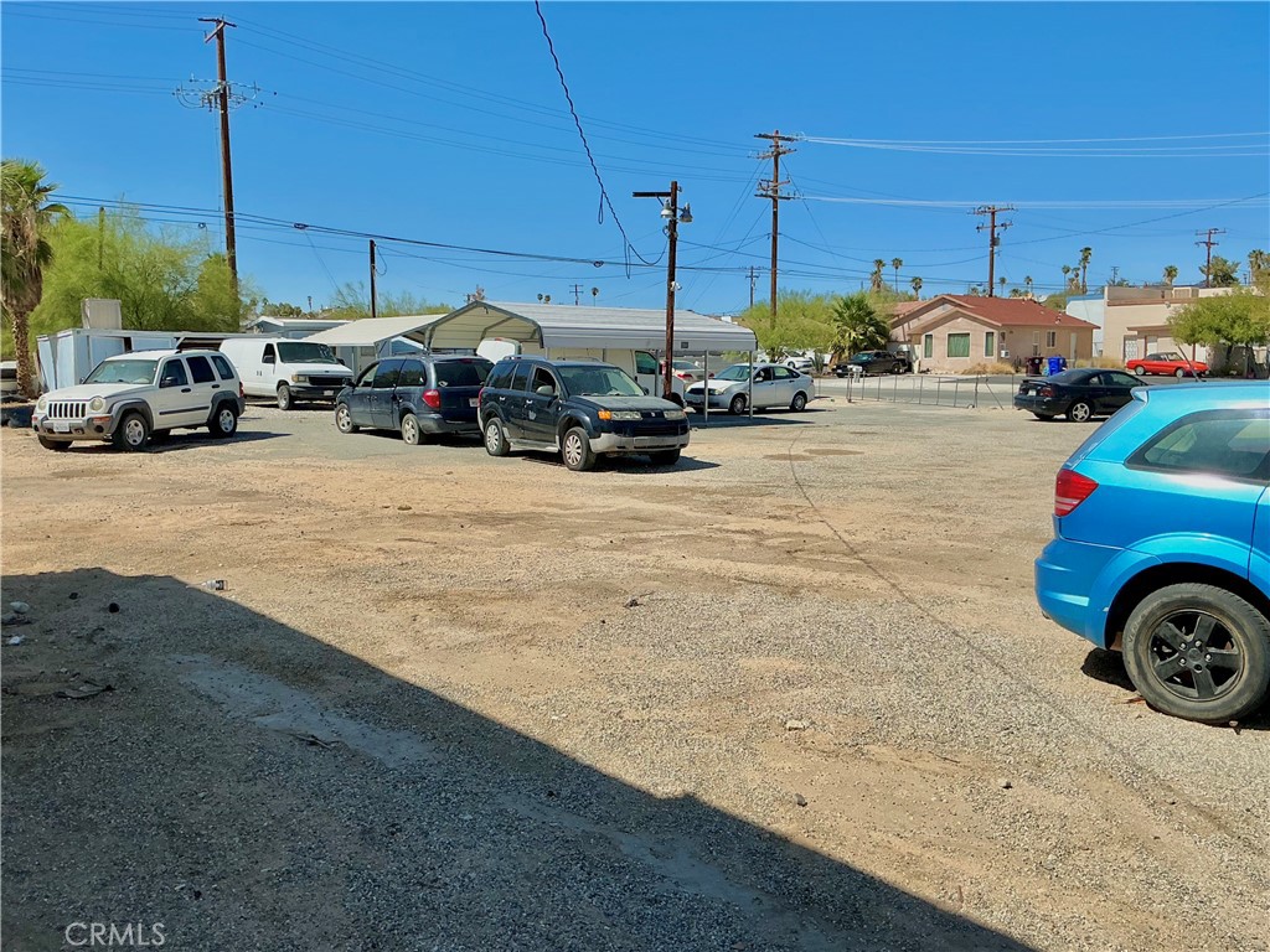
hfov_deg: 61.7
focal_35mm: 29
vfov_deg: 48.2
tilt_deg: -6.1
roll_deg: +1.4
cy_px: 476
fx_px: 1064
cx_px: 635
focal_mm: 3
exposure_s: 1/3322
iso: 25
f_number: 1.8
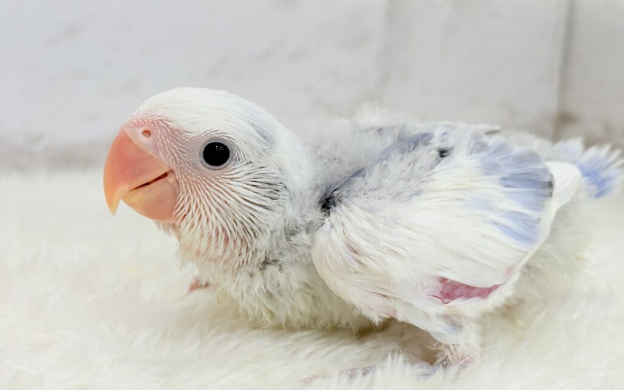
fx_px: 1089
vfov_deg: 20.3
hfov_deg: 32.0
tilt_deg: -14.8
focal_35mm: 64
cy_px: 234
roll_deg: -2.0
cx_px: 330
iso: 64
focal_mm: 5.96
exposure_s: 1/100
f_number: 1.6
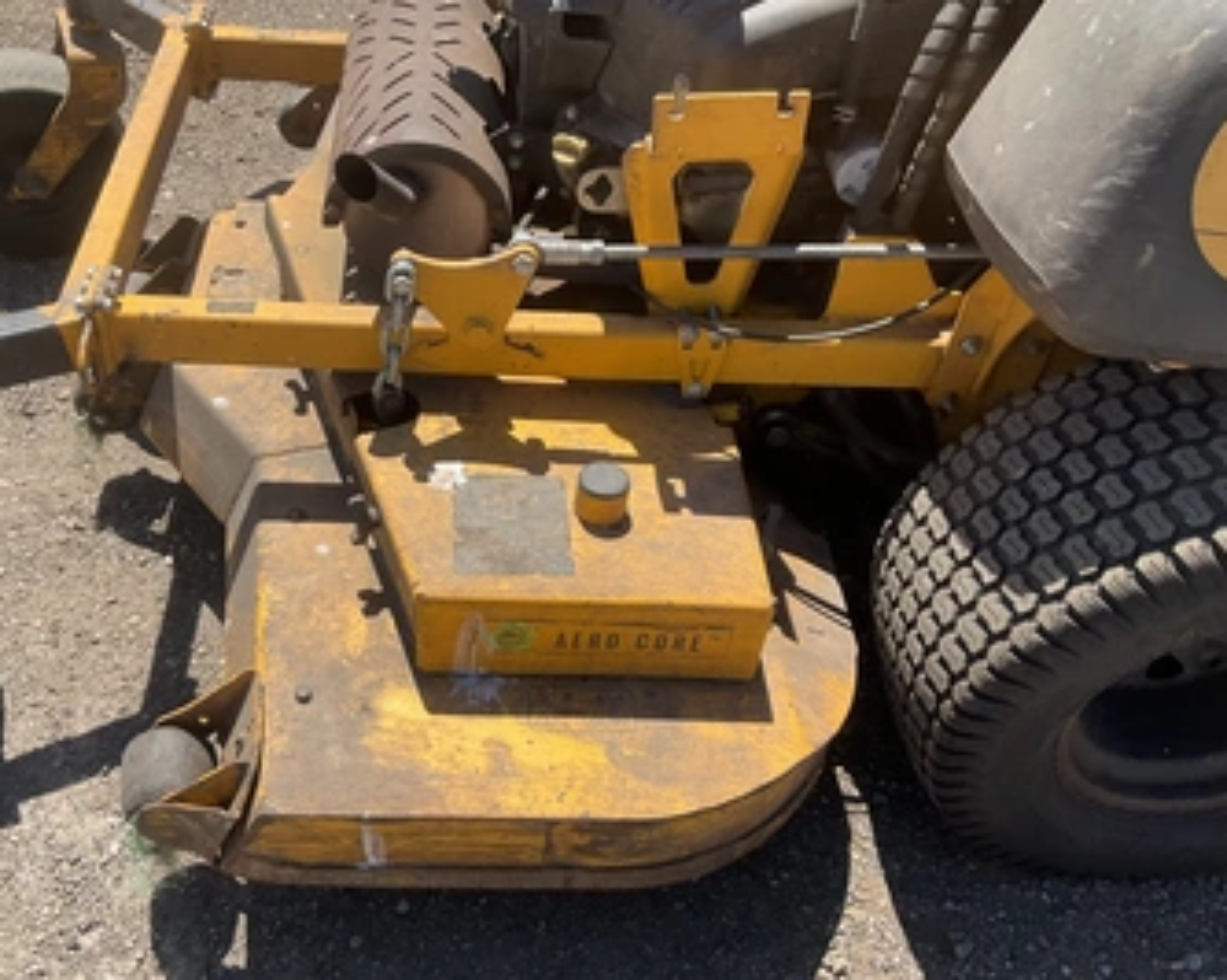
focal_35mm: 34
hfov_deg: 52.6
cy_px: 538
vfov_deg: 43.3
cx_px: 501
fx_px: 1234
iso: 25
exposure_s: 1/1221
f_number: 1.8
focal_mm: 3
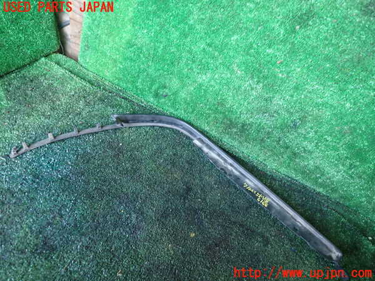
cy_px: 140
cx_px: 188
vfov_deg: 54.9
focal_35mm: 25
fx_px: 271
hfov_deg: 69.4
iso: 200
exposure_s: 1/30
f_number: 2
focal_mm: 4.5
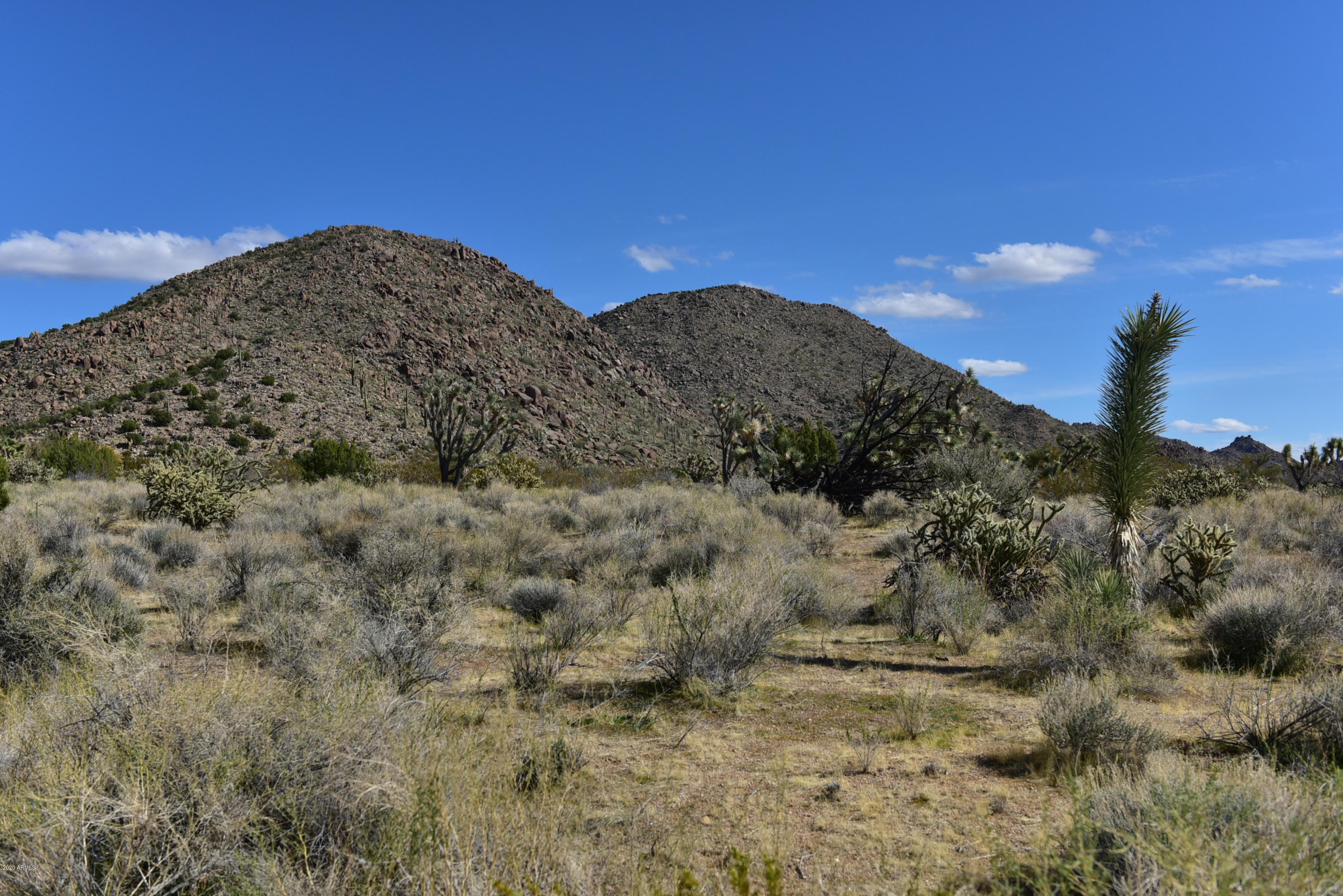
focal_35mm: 40
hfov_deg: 48.5
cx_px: 672
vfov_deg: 33.4
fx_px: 1492
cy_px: 448
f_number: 6.3
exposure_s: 1/4000
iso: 720
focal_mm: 40
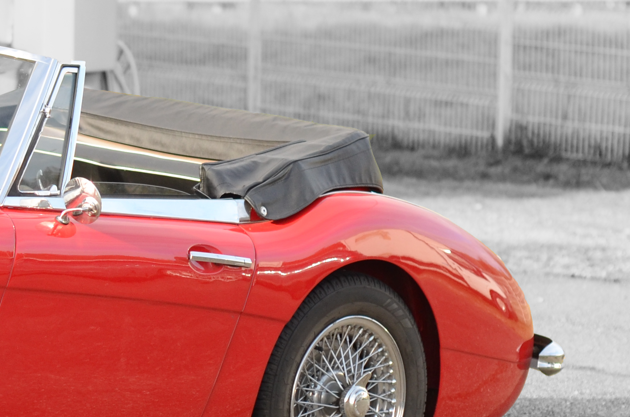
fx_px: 3860
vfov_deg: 6.2
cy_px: 327
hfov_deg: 9.2
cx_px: -162
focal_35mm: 221
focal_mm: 50
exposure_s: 1/2000
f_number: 2.5
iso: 320
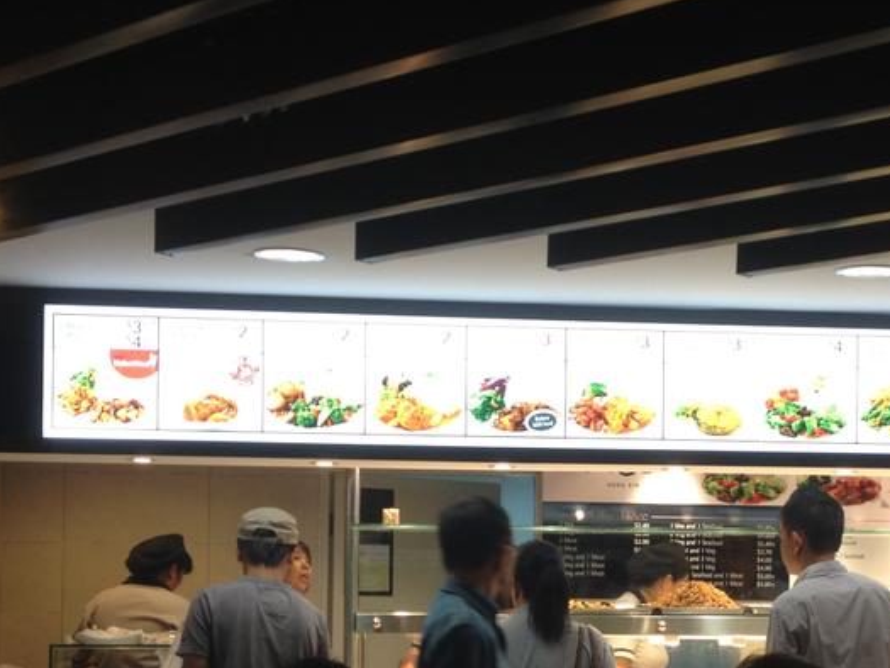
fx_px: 1852
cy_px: 570
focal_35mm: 72
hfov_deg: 26.8
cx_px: 610
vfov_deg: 20.1
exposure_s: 1/40
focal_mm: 4.28
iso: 80
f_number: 2.4
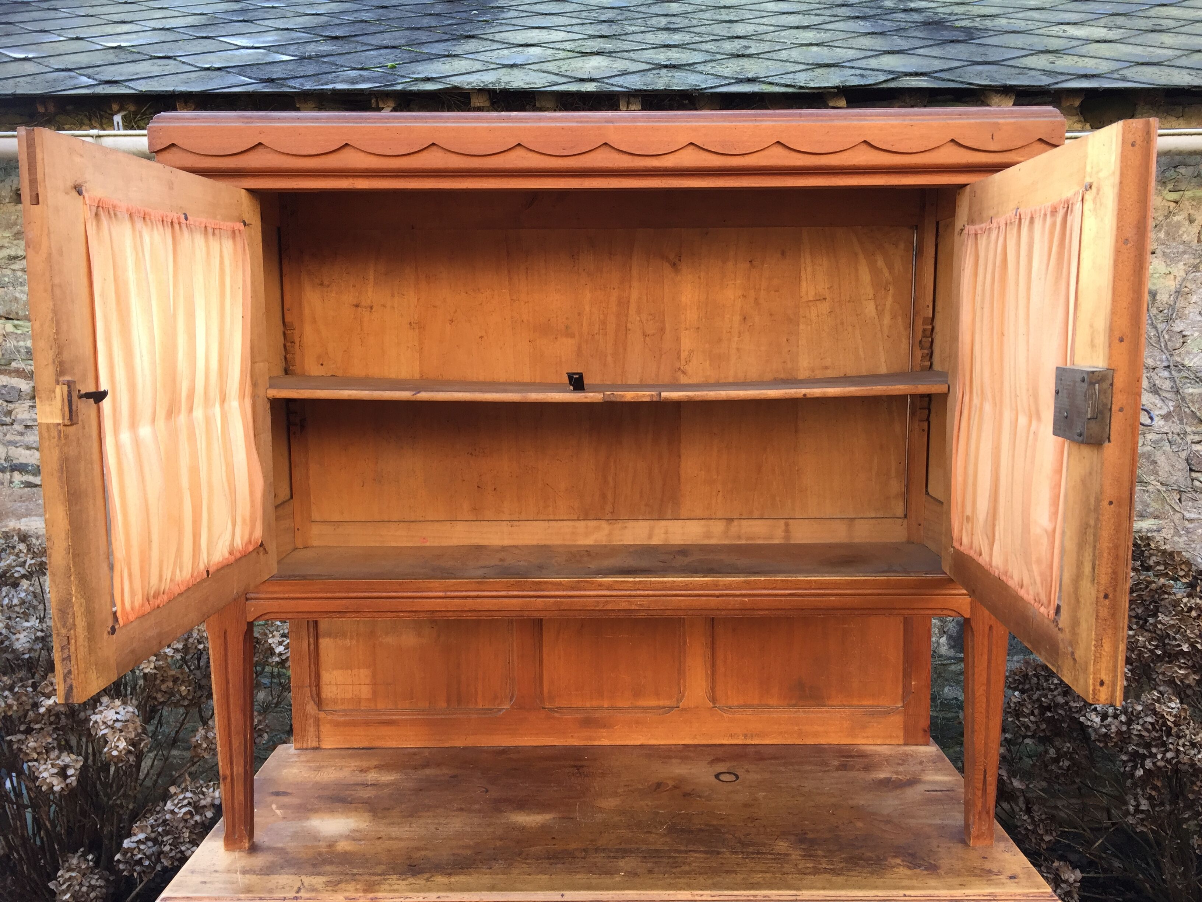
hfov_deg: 61.7
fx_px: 1007
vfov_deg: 48.2
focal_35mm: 29
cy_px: 451
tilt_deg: -7.1
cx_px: 601
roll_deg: -1.2
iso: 50
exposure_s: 1/100
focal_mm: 4.15
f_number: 2.2
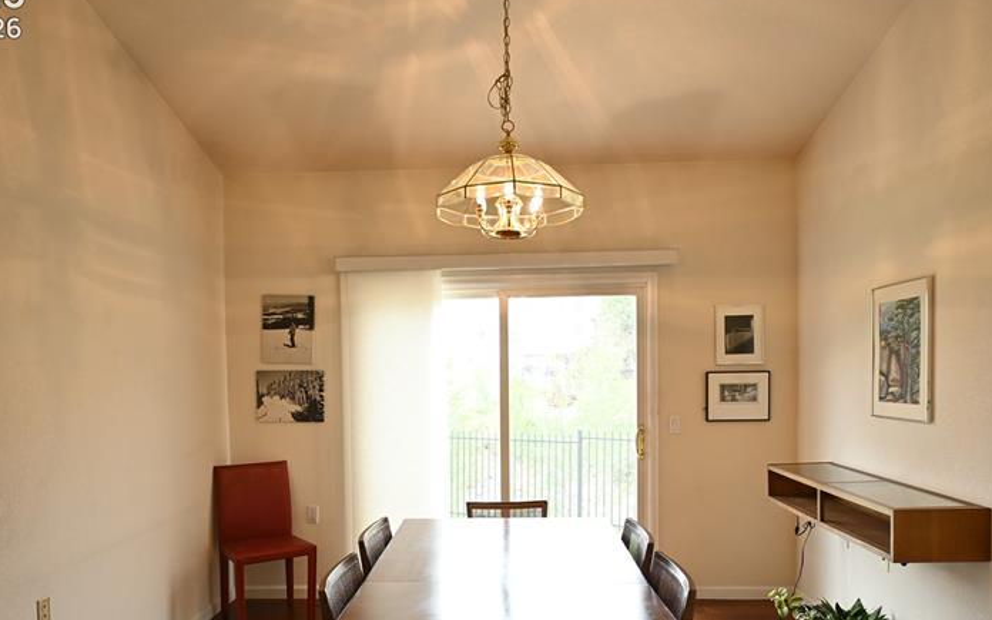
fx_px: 730
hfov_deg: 68.4
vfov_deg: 45.5
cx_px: 476
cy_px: 399
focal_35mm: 27
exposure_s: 1/80
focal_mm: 12
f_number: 3.5
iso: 250
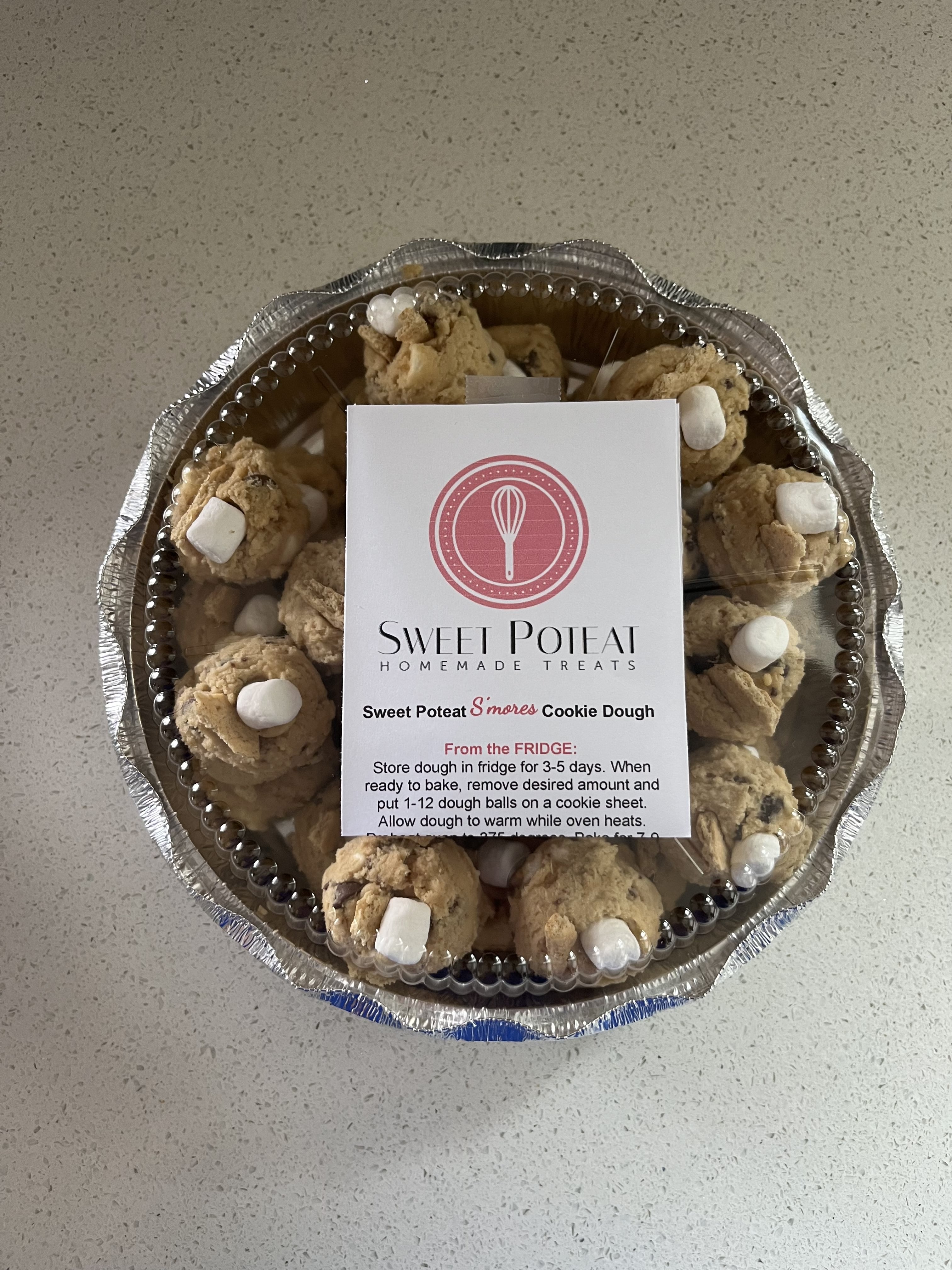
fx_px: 953
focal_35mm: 26
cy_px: 635
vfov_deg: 67.3
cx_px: 476
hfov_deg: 53.1
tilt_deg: -82.5
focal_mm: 5.1
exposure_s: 1/60
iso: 160
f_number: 1.6
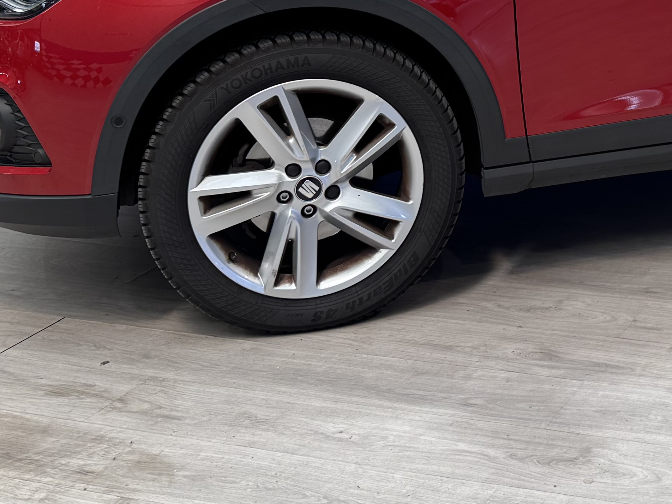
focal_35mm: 72
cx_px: 724
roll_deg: +0.0
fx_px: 1398
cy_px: -93
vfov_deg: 19.3
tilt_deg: -7.9
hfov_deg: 25.3
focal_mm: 6.76
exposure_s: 1/100
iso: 50
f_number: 1.78
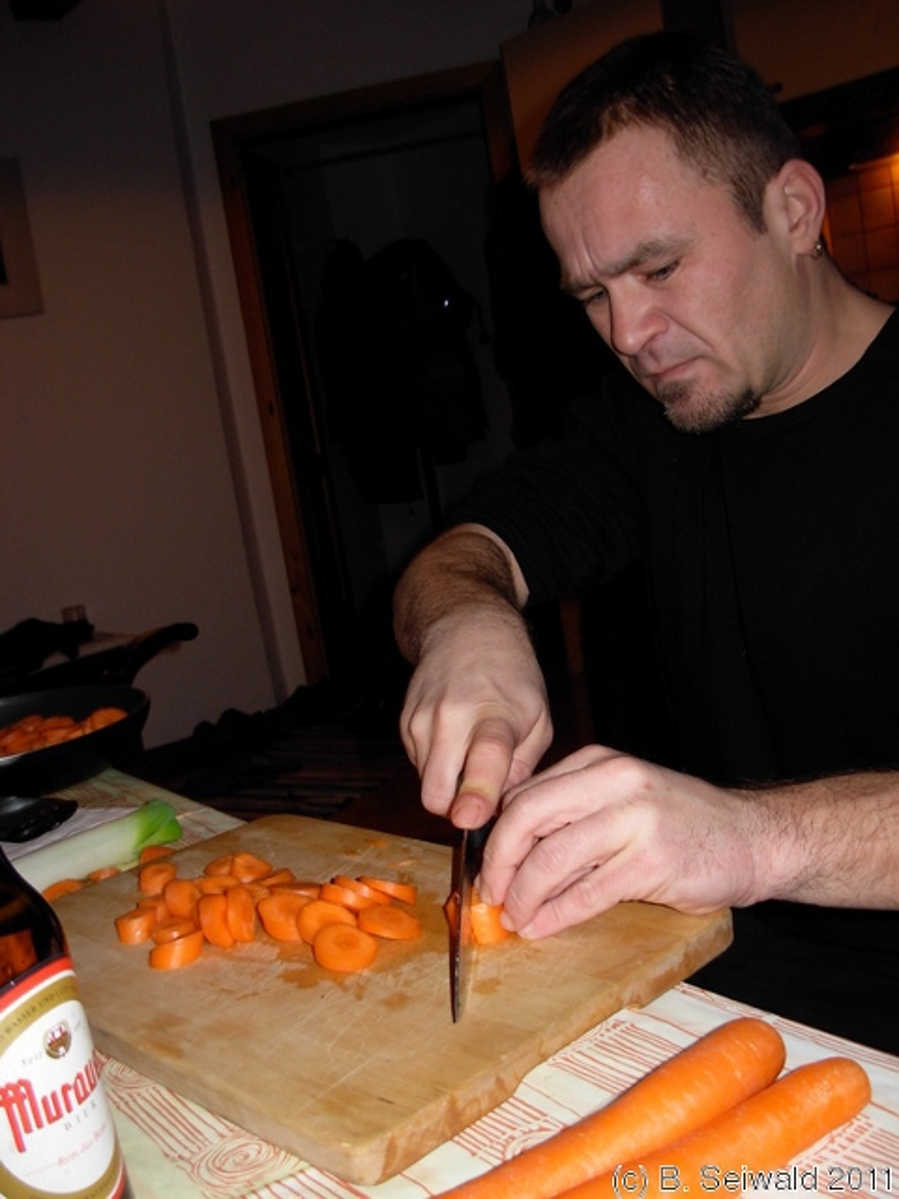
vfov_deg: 49.0
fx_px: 1316
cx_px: 450
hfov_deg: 37.7
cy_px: 600
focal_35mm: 38
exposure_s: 1/32
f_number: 2.9
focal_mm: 6.3
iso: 79
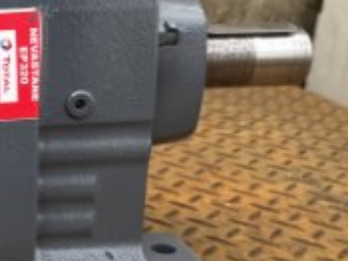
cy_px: 141
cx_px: -127
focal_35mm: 88
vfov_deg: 16.8
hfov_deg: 20.1
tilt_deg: -15.2
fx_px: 884
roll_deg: -3.1
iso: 80
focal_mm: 6.76
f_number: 1.78
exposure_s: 1/582
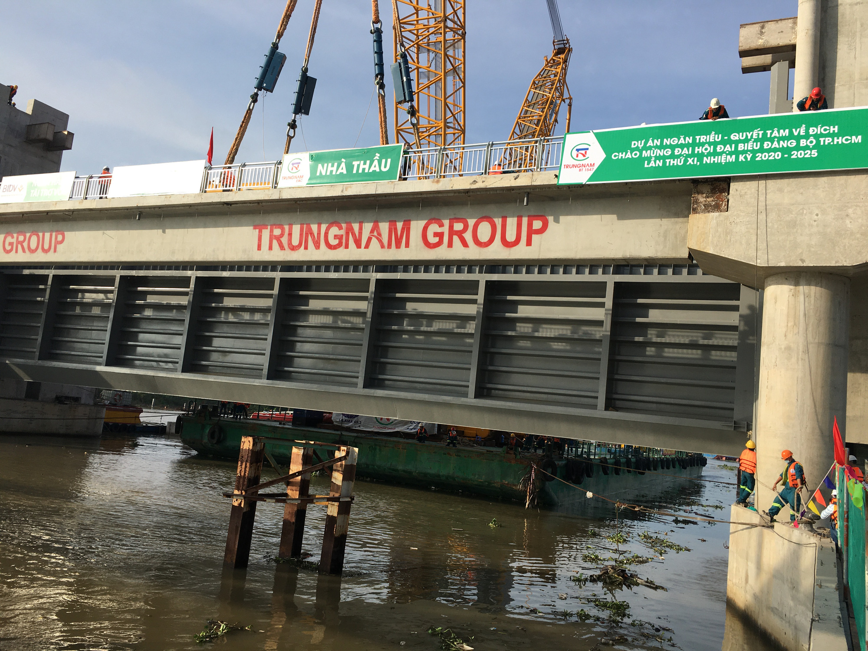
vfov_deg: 48.2
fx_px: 727
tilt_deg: +8.0
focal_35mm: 29
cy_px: 326
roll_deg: -5.3
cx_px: 434
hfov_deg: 61.7
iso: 25
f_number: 2.2
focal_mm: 4.15
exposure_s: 1/1054
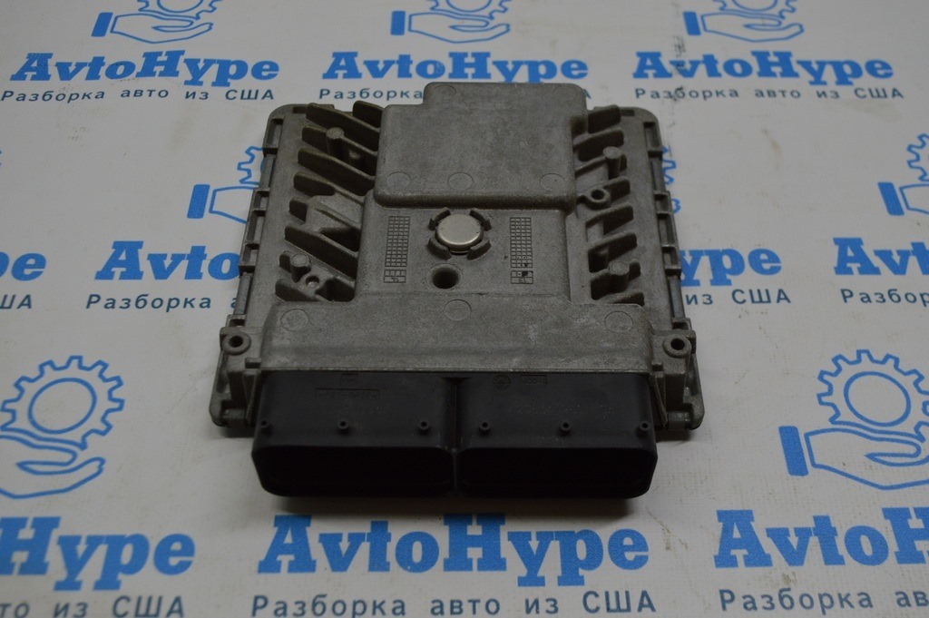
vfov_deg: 34.2
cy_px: 309
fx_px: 1006
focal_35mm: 39
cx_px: 464
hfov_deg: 49.6
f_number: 5.6
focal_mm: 26
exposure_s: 1/125
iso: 400
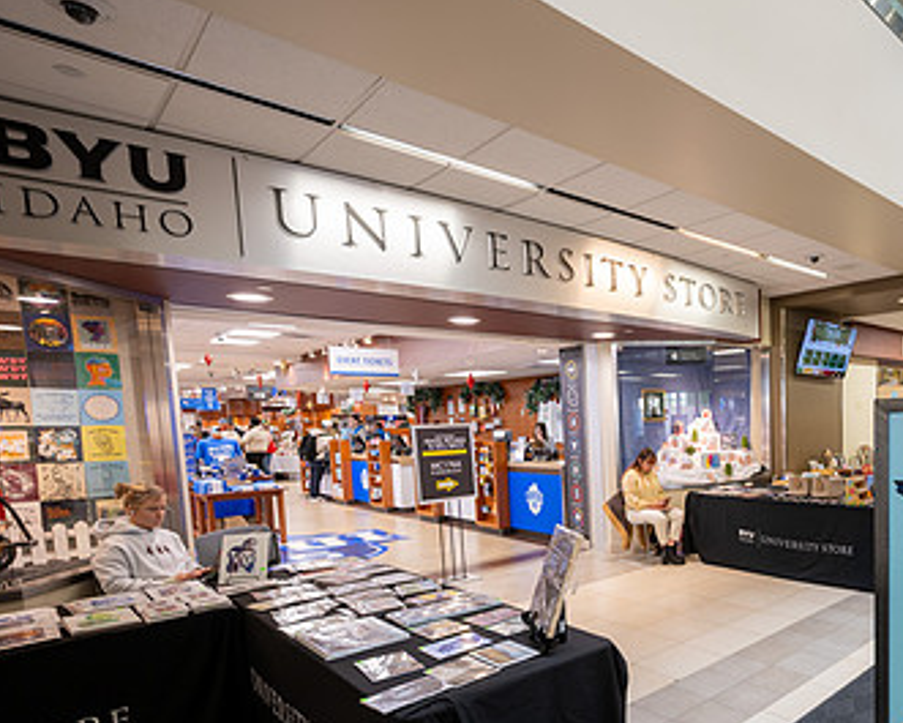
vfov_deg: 59.7
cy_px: 471
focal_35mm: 23
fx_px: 615
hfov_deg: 66.4
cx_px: 712
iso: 200
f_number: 8
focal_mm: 14
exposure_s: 1/8
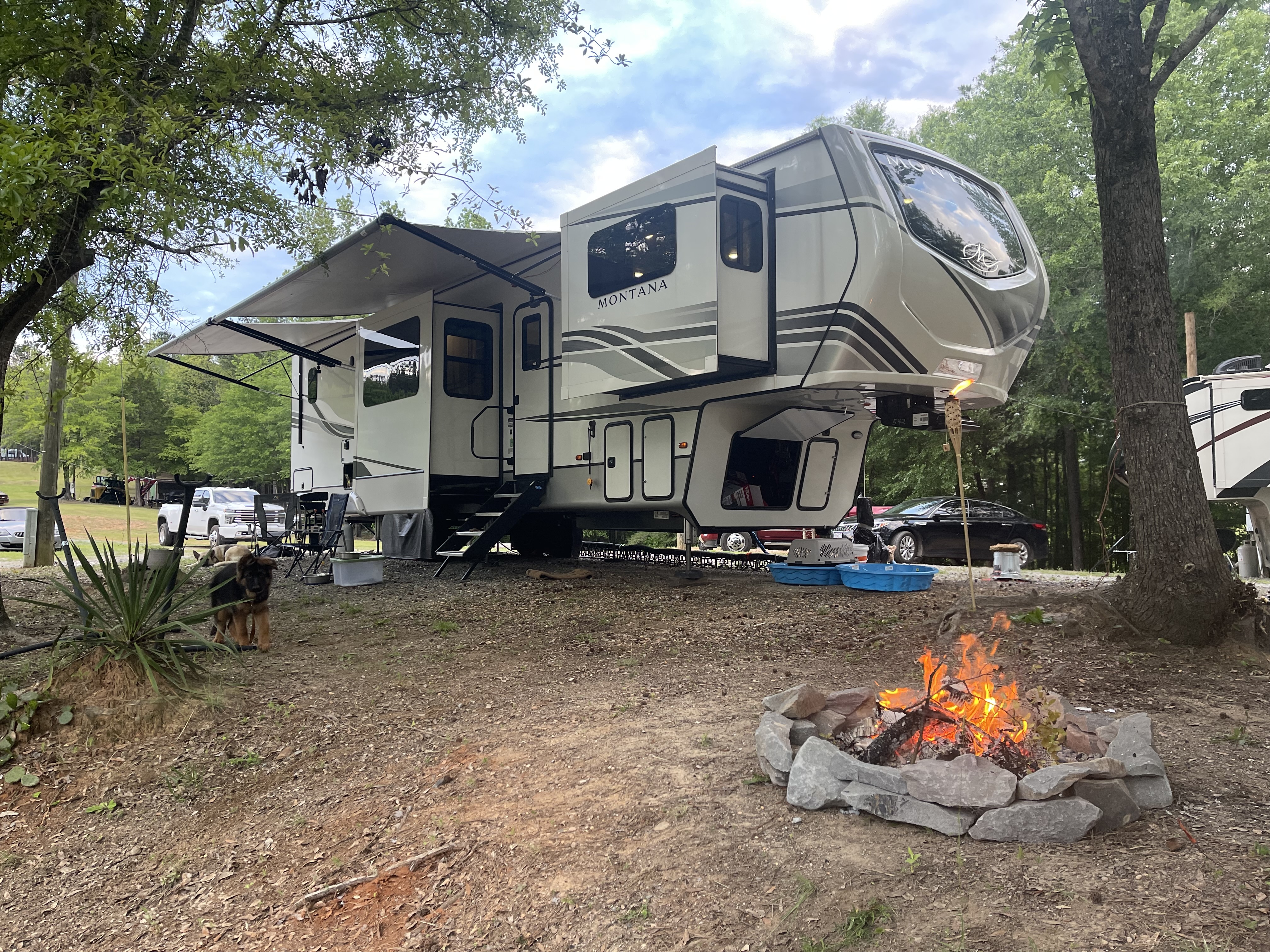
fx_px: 954
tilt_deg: +2.9
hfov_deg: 67.3
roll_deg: +0.4
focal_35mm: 26
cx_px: 635
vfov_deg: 53.1
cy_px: 476
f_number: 1.6
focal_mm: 5.1
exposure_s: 1/108
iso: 125
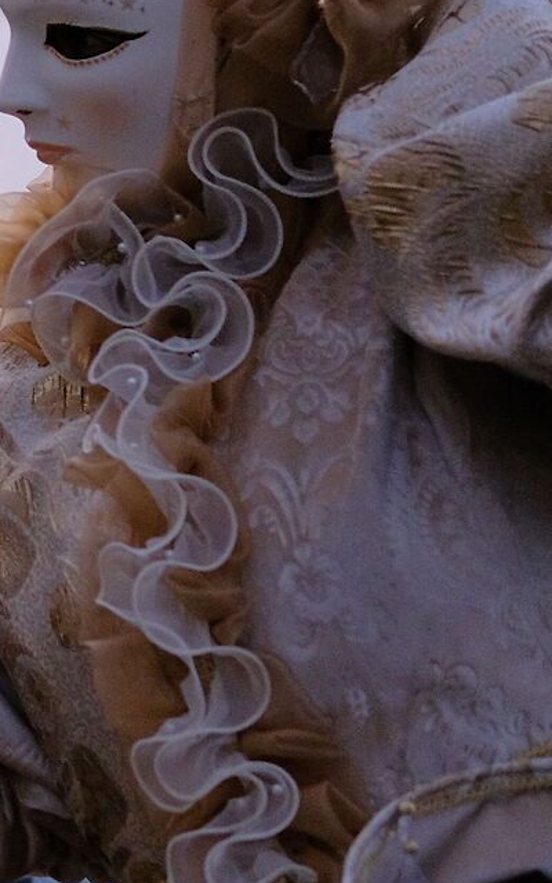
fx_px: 7726
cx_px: -740
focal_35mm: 321
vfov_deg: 6.5
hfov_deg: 4.0
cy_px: 138
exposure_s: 1/4700
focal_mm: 56
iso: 800
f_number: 1.4
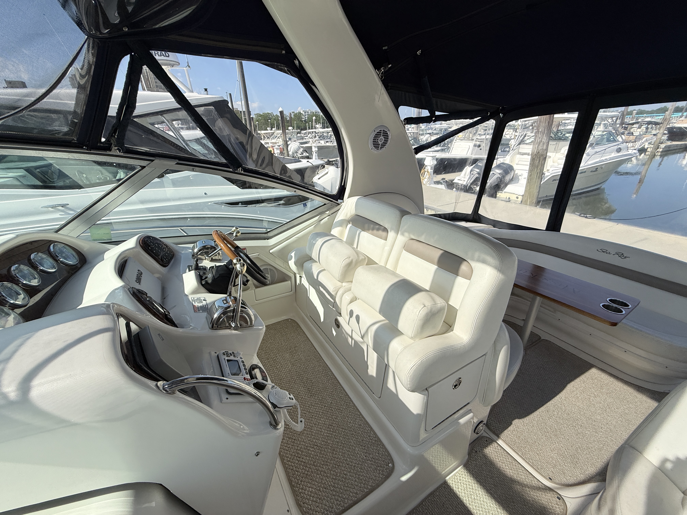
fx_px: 278
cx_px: 344
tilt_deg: -24.5
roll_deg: +0.7
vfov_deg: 85.7
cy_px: 258
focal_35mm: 14
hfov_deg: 102.1
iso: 50
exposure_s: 1/2841
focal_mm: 2.22
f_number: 2.2
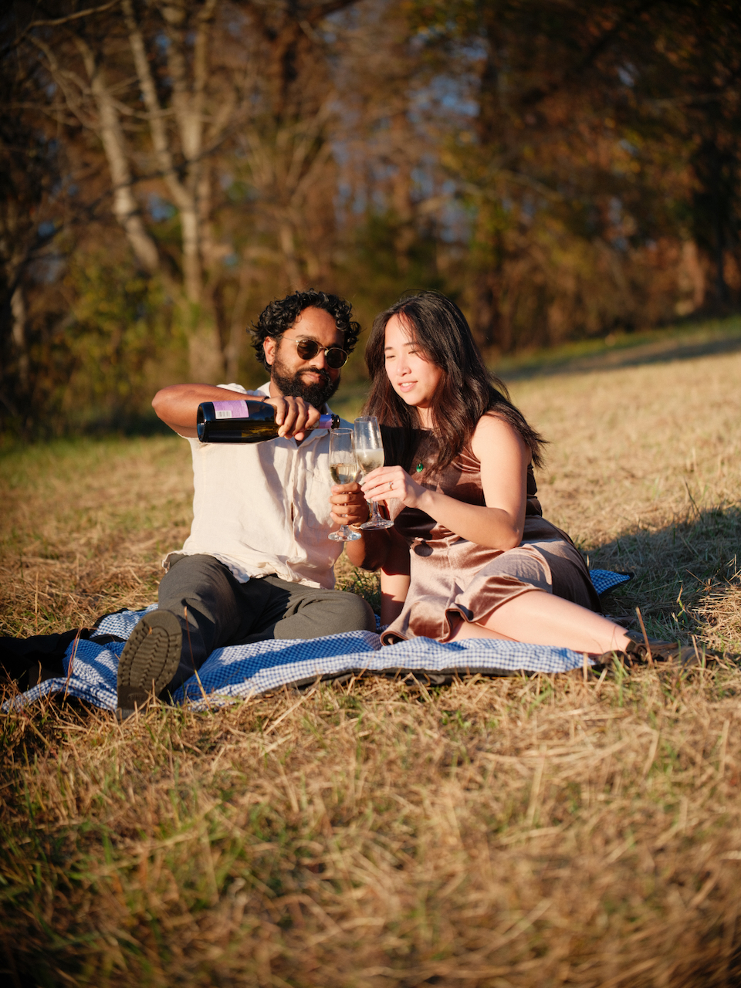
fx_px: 2255
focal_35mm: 79
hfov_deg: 18.7
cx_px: 370
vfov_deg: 24.7
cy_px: 494
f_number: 3.5
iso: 400
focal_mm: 100
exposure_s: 1/1250
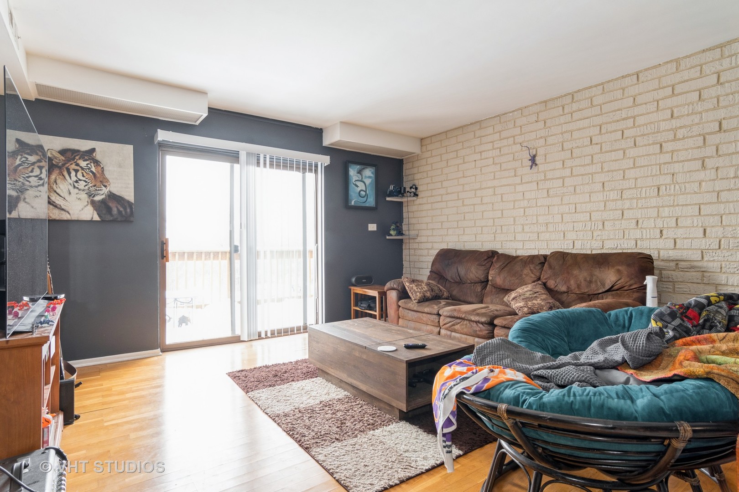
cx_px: 370
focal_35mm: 18
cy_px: 246
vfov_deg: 67.4
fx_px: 369
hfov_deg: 90.0
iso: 200
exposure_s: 1/10
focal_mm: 12
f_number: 8
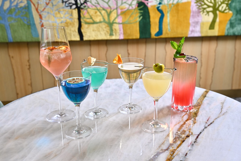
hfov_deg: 53.1
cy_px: 80
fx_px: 241
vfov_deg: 36.9
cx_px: 120
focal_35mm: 36
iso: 400
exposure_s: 1/160
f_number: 7.1
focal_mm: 36
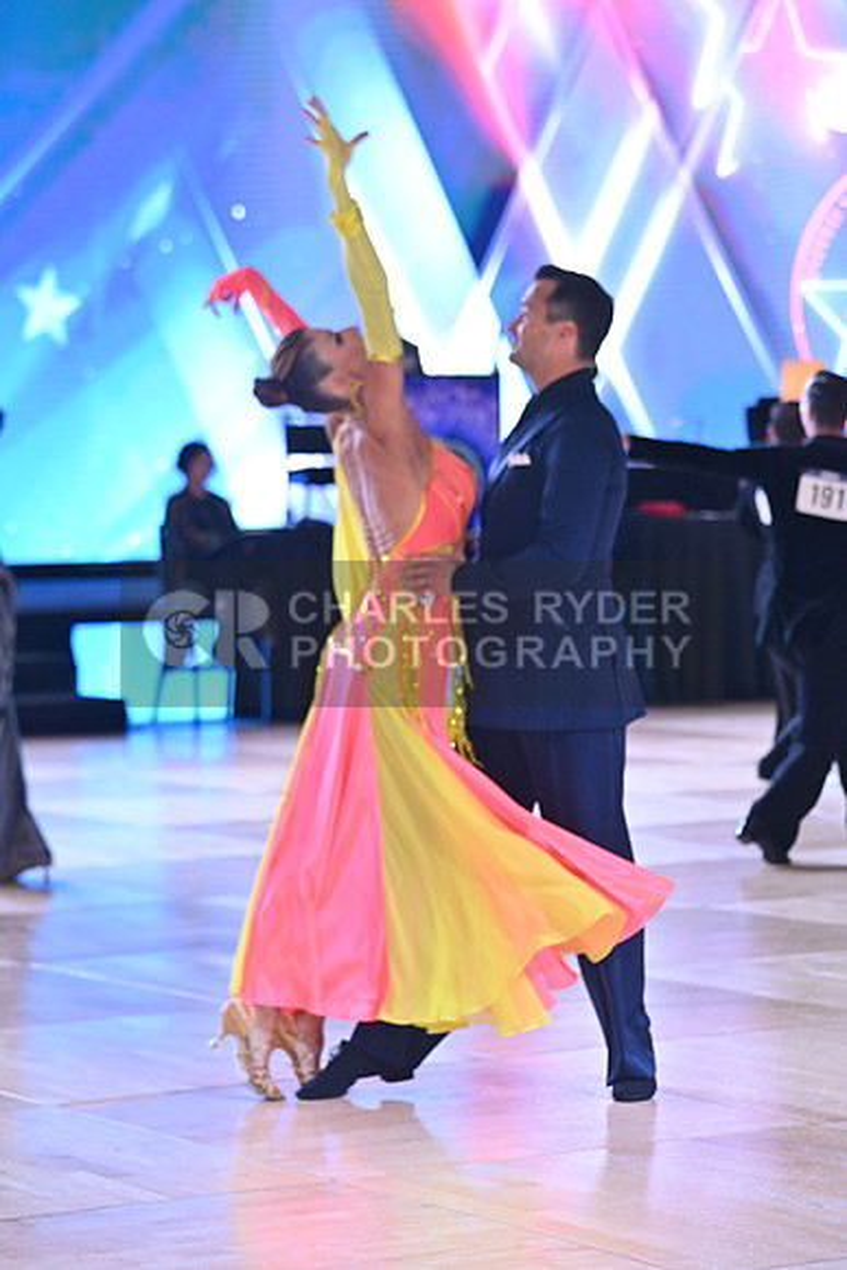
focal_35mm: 120
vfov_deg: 17.1
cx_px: 424
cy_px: 635
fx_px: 4232
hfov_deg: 11.4
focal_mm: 120
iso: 3200
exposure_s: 1/400
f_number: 10
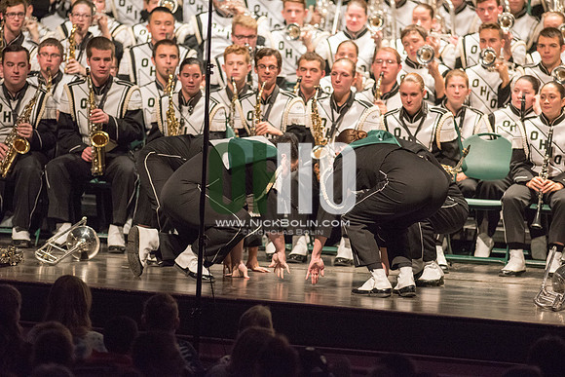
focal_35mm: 300
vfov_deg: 4.6
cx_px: 282
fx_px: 4709
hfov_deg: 6.9
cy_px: 188
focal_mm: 300
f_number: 2.8
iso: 4000
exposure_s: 1/500
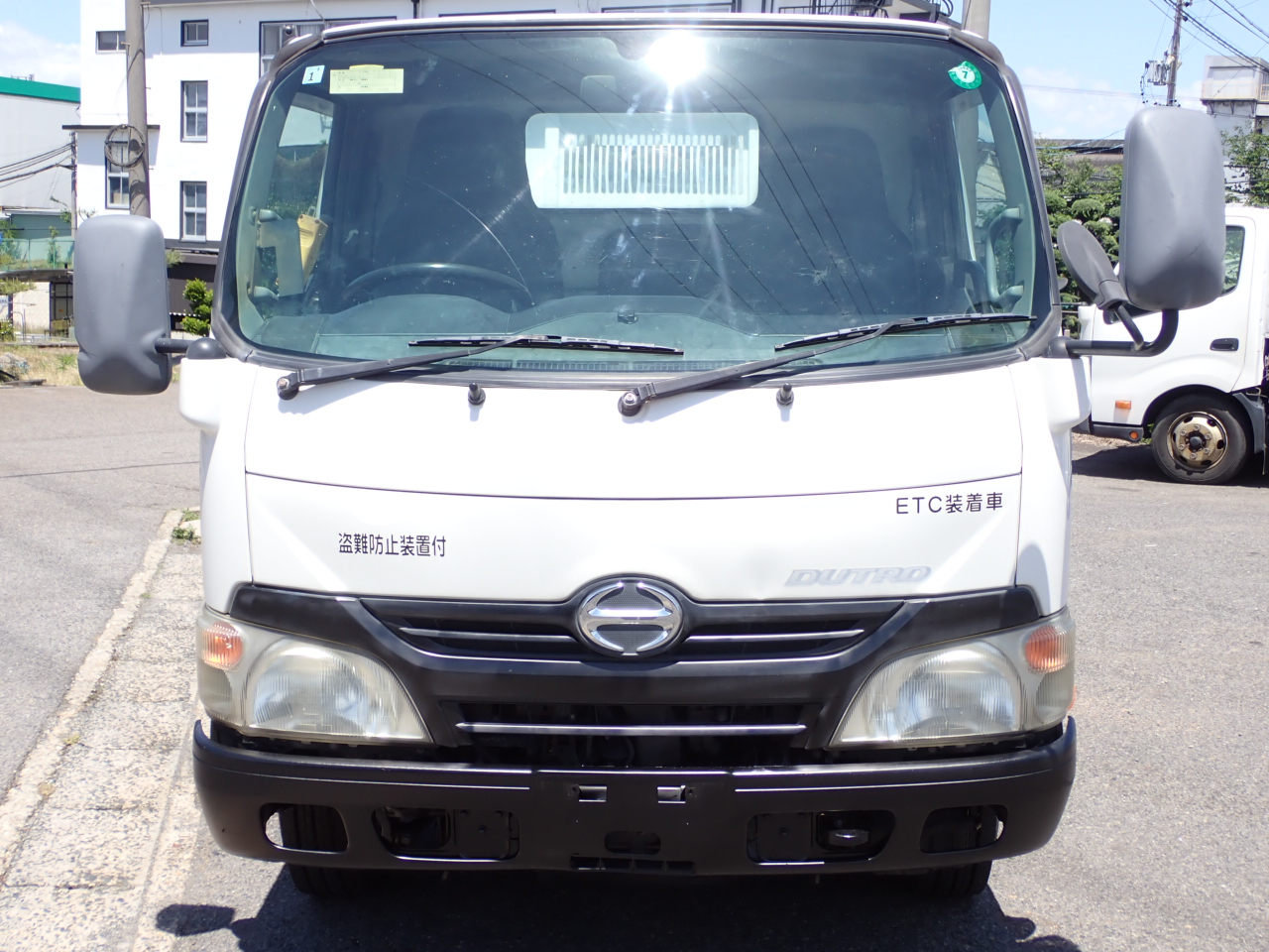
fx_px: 1723
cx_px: 634
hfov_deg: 40.4
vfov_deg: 30.9
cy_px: 476
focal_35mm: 47
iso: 100
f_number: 4.5
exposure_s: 1/400
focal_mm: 8.4
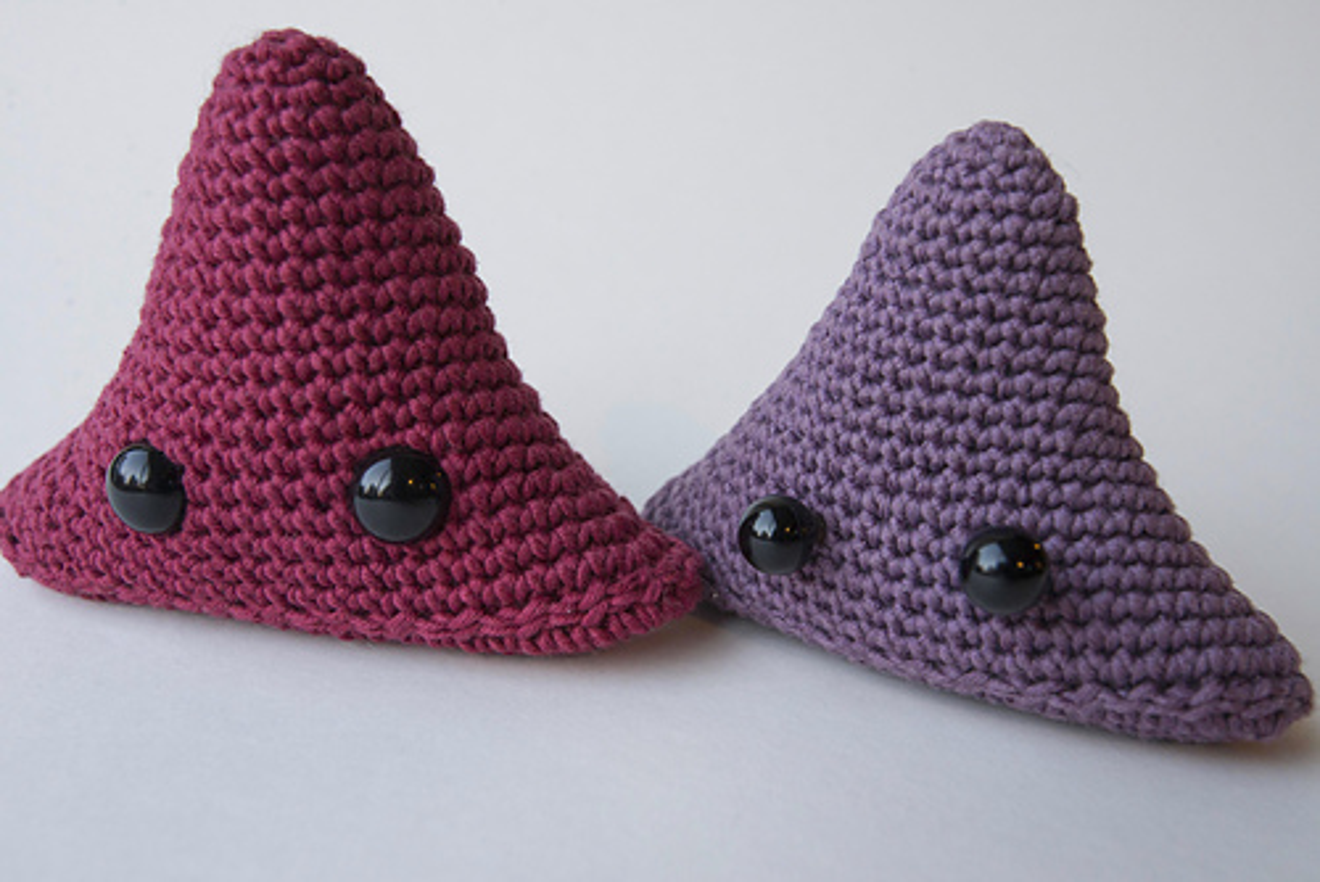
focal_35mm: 35
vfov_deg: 37.9
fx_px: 1284
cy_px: 441
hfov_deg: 54.4
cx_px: 660
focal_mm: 35
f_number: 10
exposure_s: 1/50
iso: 1600
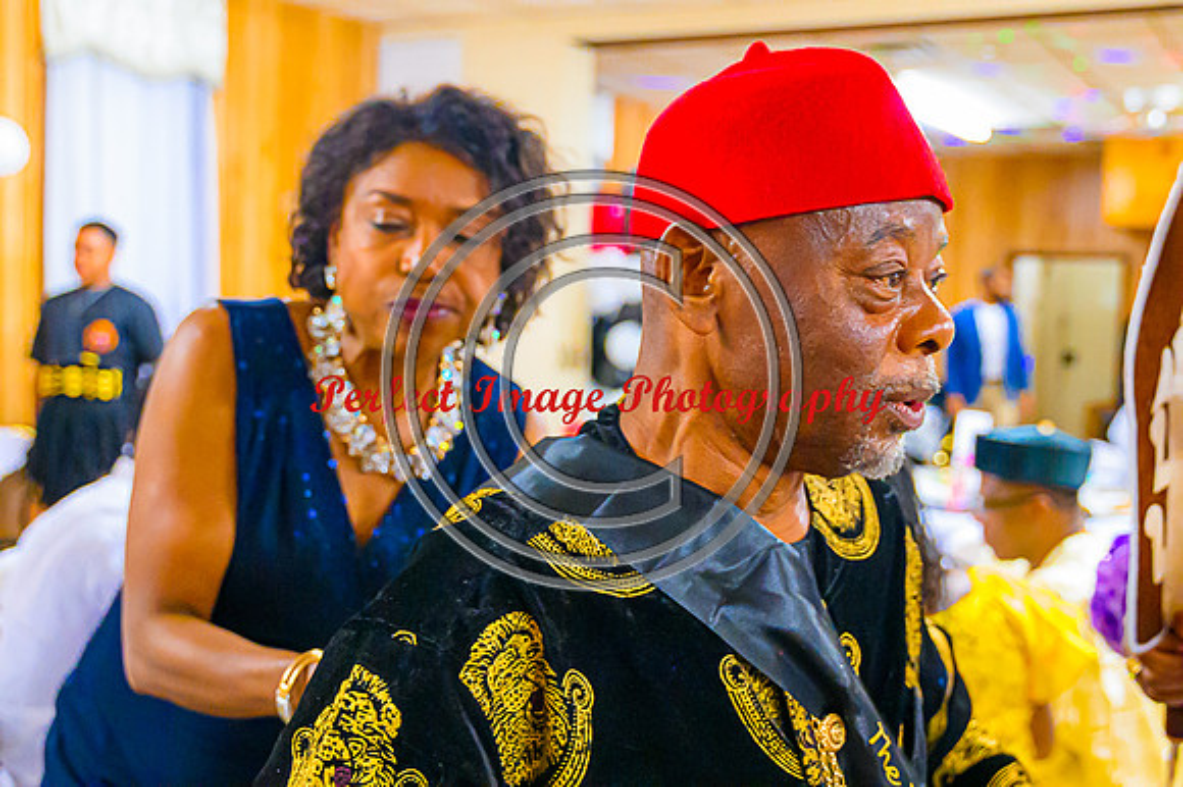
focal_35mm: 42
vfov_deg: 31.9
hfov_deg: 46.4
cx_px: 592
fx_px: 1379
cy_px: 394
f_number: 3.2
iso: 7200
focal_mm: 28
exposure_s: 1/125
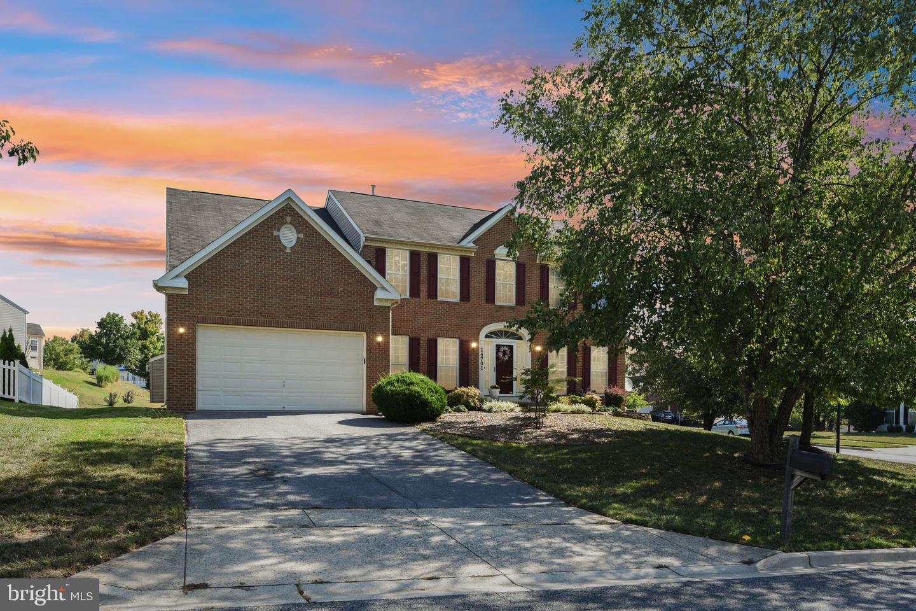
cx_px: 458
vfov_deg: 49.6
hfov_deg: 69.4
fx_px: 662
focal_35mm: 26
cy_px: 306
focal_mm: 26
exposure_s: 1/250
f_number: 8
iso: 400
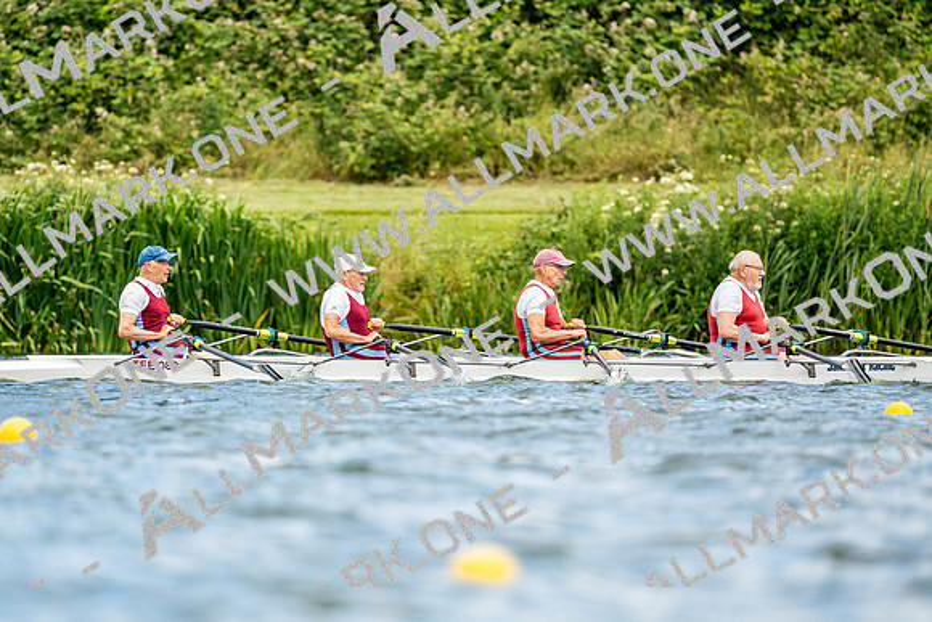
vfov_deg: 2.5
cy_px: 311
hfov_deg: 3.8
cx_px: 466
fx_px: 14164
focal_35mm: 547
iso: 500
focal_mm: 547
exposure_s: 1/2000
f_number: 6.3
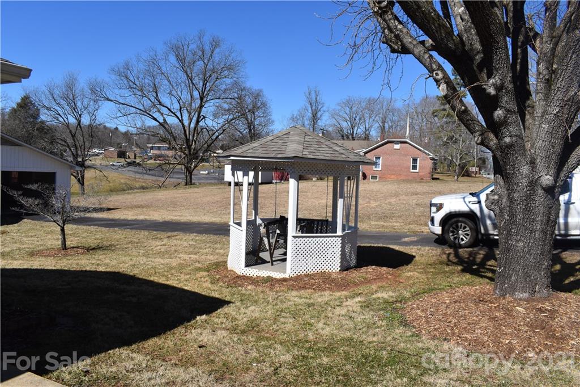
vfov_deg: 47.9
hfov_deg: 67.4
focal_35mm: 27
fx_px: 435
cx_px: 290
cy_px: 194
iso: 200
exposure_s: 1/500
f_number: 11
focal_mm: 18
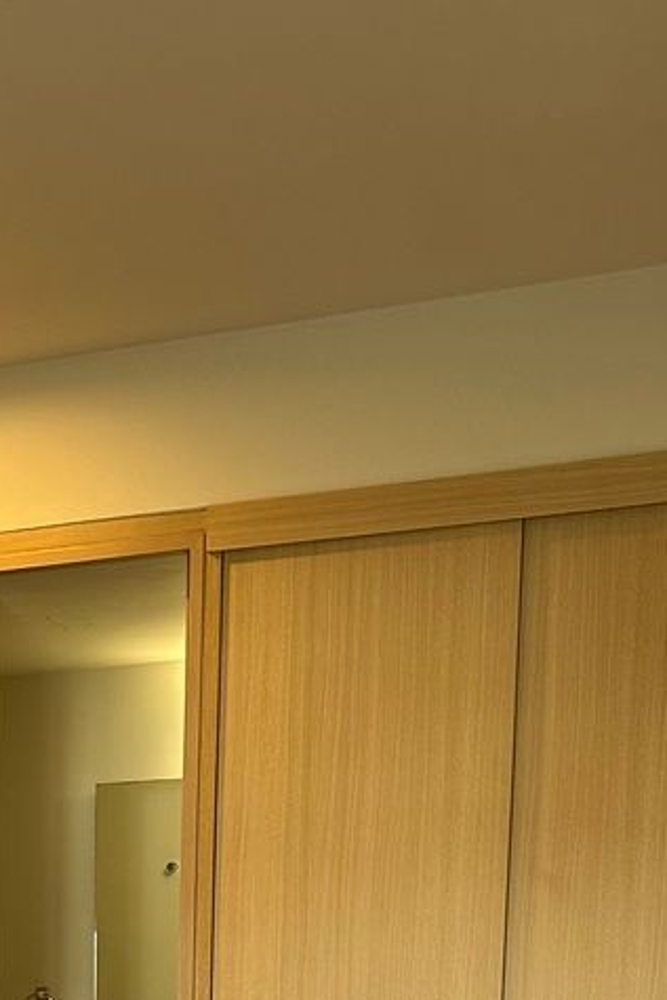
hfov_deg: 20.4
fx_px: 1749
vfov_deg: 27.6
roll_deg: +0.4
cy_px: 1229
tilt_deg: -7.6
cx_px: -101
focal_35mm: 63
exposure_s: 1/120
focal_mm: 6.86
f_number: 1.78
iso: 160
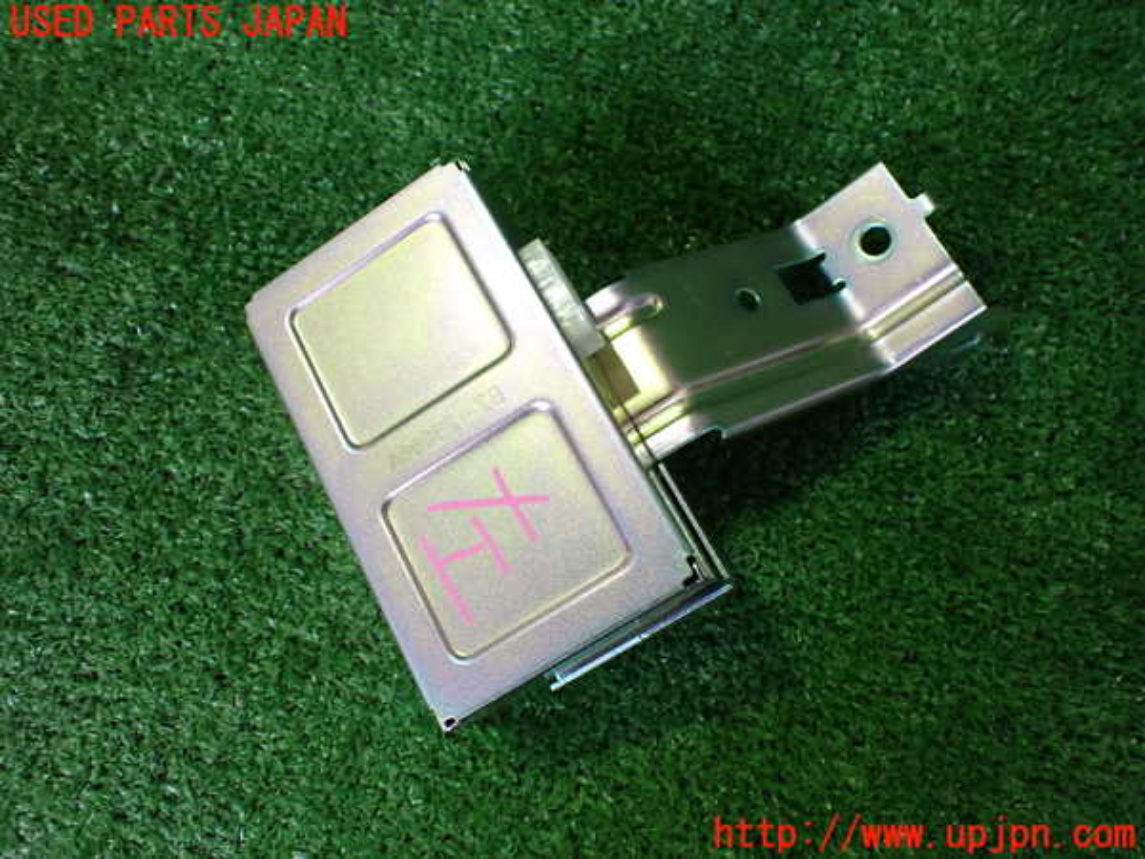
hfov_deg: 60.0
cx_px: 572
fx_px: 992
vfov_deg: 46.8
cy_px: 430
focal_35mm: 30
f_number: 2.3
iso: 800
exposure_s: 1/80
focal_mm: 5.4
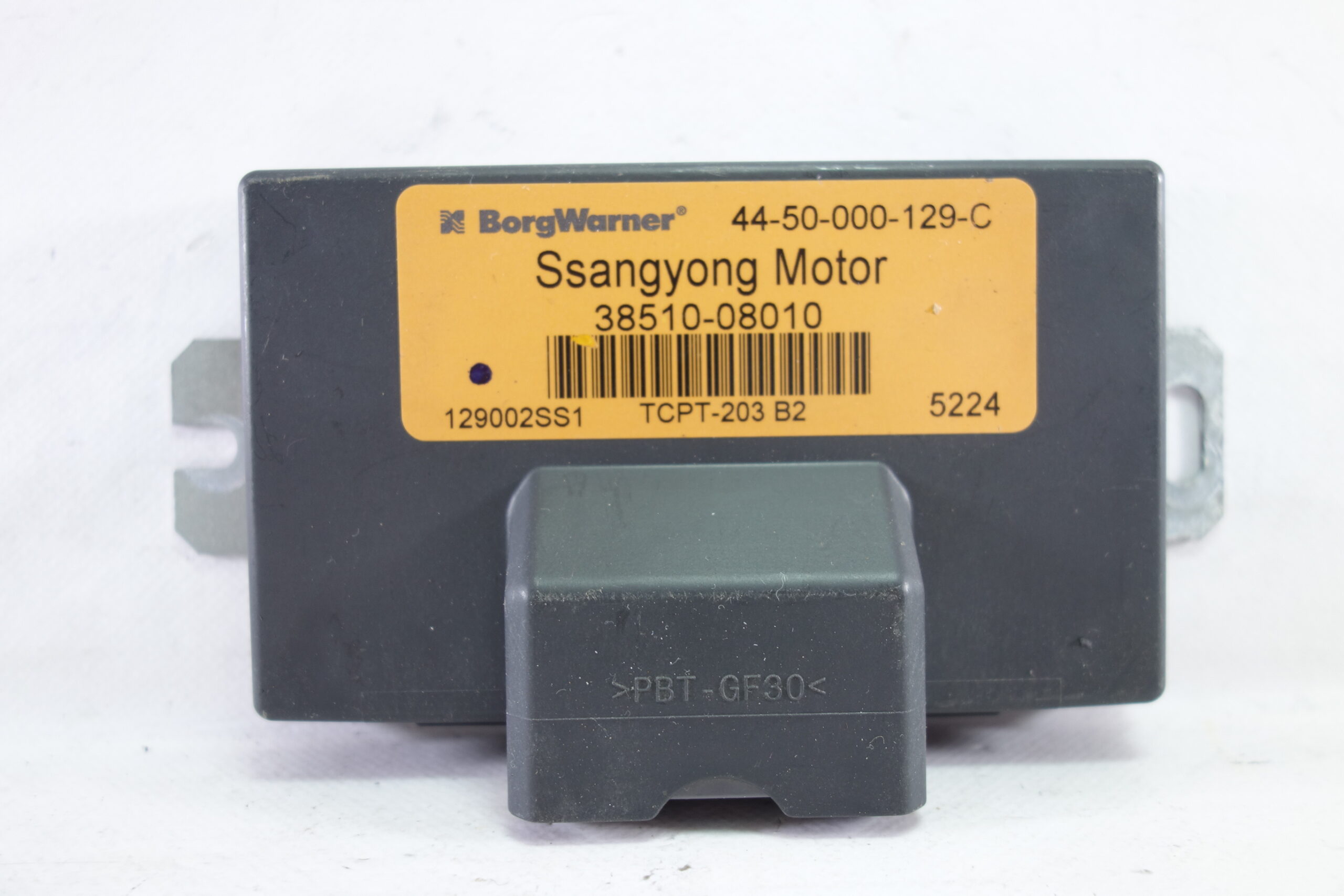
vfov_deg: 46.4
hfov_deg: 65.5
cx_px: 672
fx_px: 1045
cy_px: 448
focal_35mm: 28
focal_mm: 10.4
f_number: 2.5
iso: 125
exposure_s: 1/25
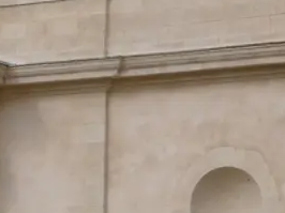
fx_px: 1505
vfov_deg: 8.1
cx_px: 24
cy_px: 96
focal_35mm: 183
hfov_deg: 10.7
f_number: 9.3
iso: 100
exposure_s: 1/200
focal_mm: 6.8
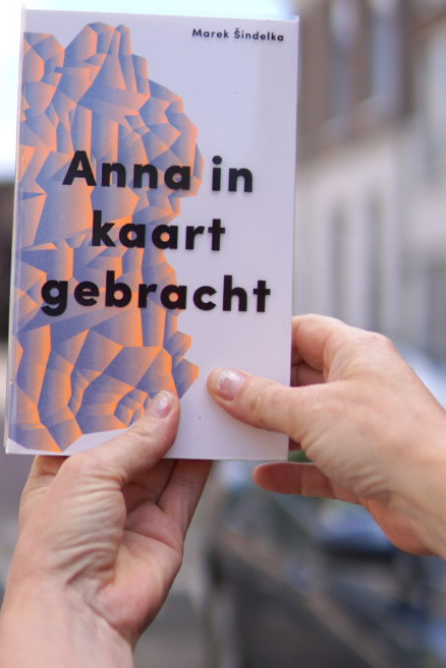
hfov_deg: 17.9
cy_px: 262
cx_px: 146
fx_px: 1412
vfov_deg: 26.6
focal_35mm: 76
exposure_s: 1/4000
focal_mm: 30
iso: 100
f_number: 1.4
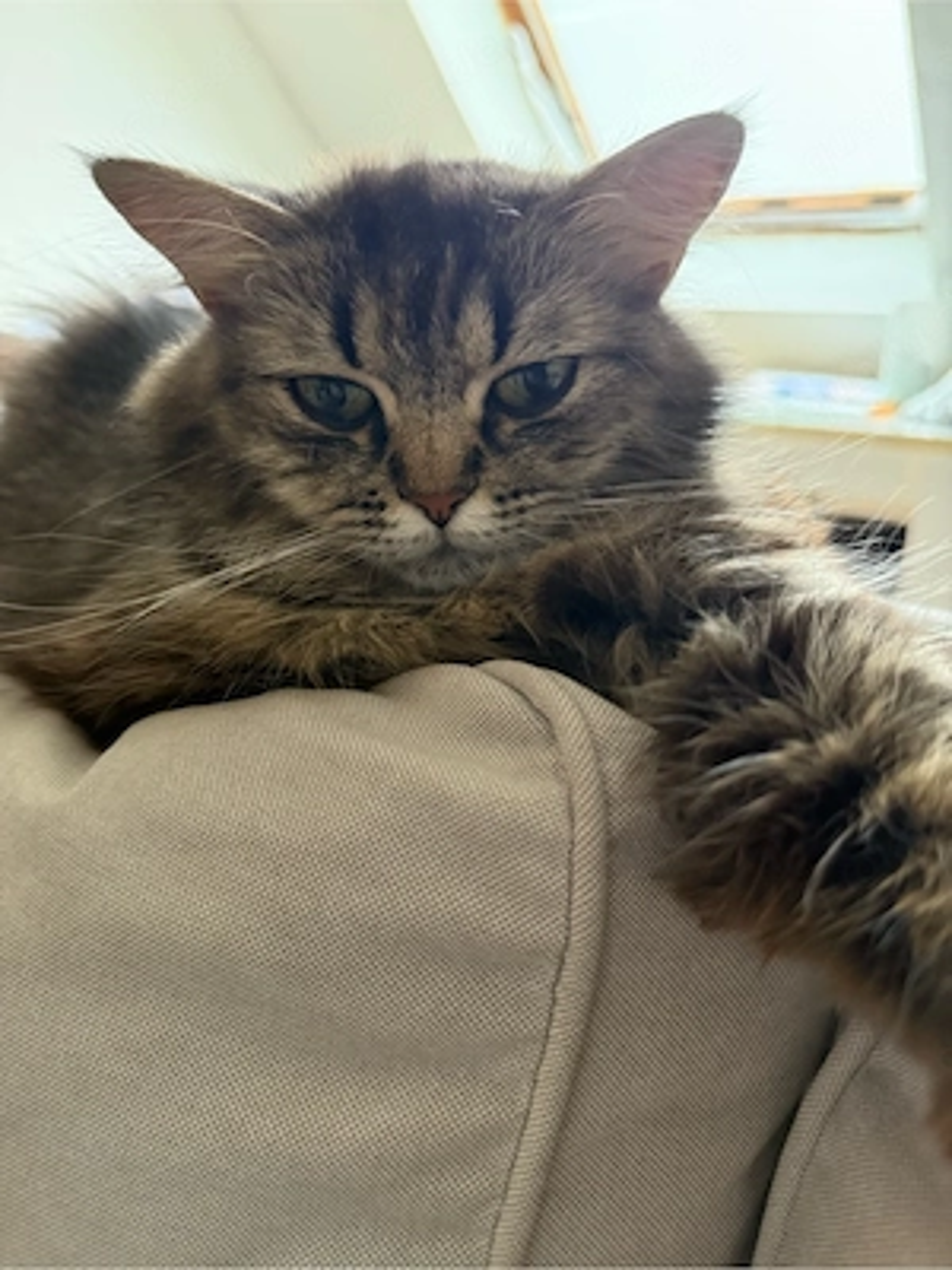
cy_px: 635
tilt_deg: -16.3
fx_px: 880
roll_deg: -3.0
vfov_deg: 71.6
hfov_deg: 56.8
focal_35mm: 24
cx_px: 476
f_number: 1.78
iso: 640
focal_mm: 6.76
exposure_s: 1/60
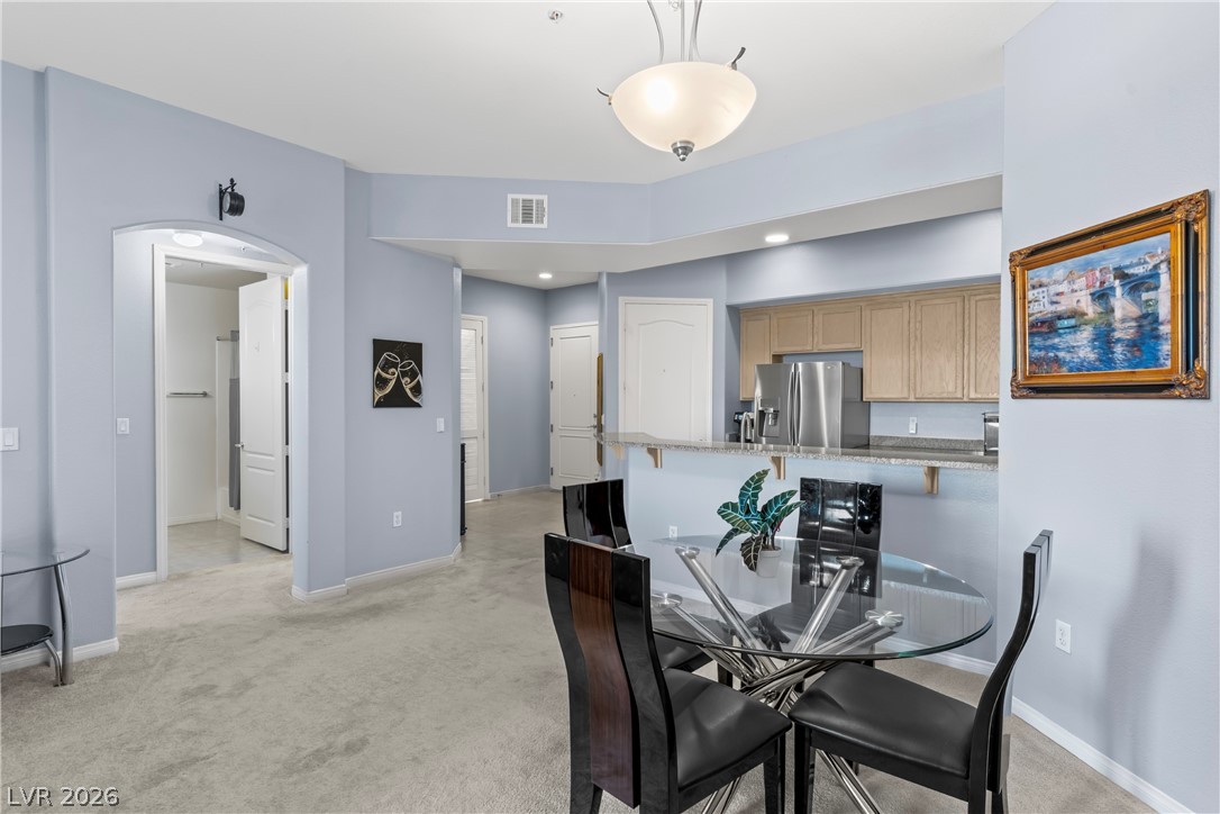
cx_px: 610
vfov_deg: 67.4
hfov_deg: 90.0
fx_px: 610
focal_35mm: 18
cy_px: 407
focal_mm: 18
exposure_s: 1.3
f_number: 8
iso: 400
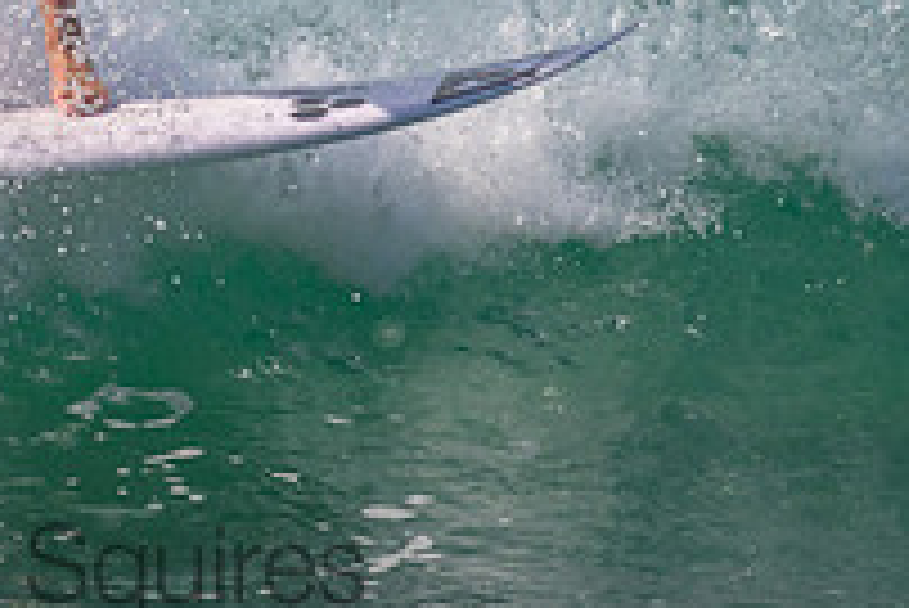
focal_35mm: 2618
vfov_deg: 0.5
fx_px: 66150
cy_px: -304
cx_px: -164
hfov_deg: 0.8
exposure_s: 1/2000
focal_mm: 800
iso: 1100
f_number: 11
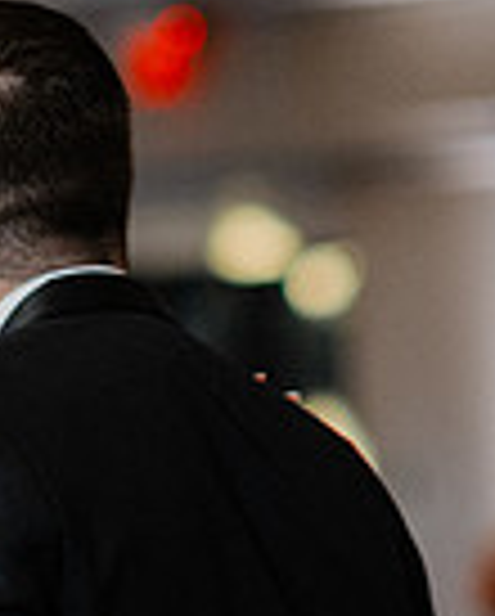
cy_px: 726
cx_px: -144
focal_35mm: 337
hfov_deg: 4.6
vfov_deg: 5.7
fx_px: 6158
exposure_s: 1/160
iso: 1000
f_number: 1.8
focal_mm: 85
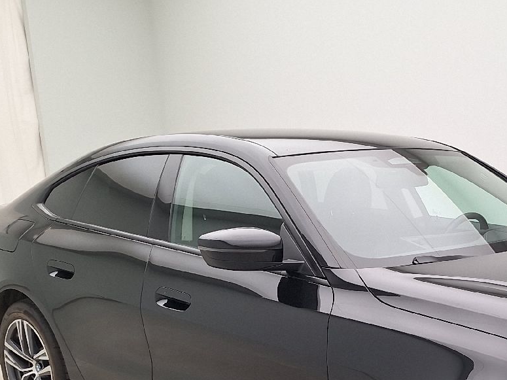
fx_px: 835
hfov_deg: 31.9
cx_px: 474
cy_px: 387
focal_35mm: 57
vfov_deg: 24.4
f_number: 1.8
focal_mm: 5.54
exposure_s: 1/100
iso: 50
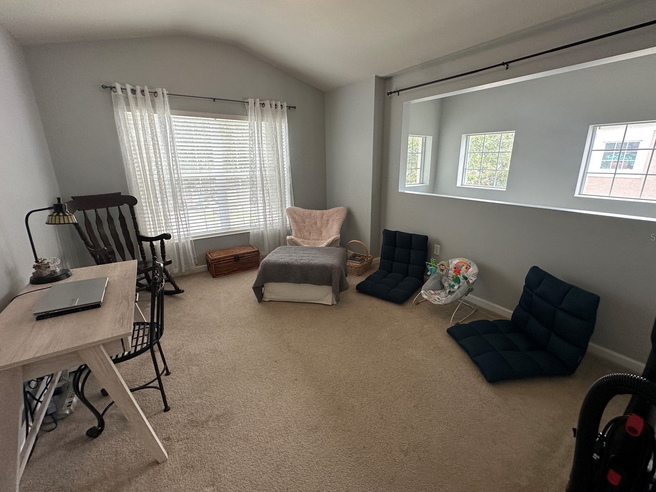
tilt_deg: -16.1
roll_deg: -0.9
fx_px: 284
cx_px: 341
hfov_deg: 98.1
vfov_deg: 81.7
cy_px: 237
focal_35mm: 15
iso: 160
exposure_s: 1/120
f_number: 2.2
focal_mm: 2.22
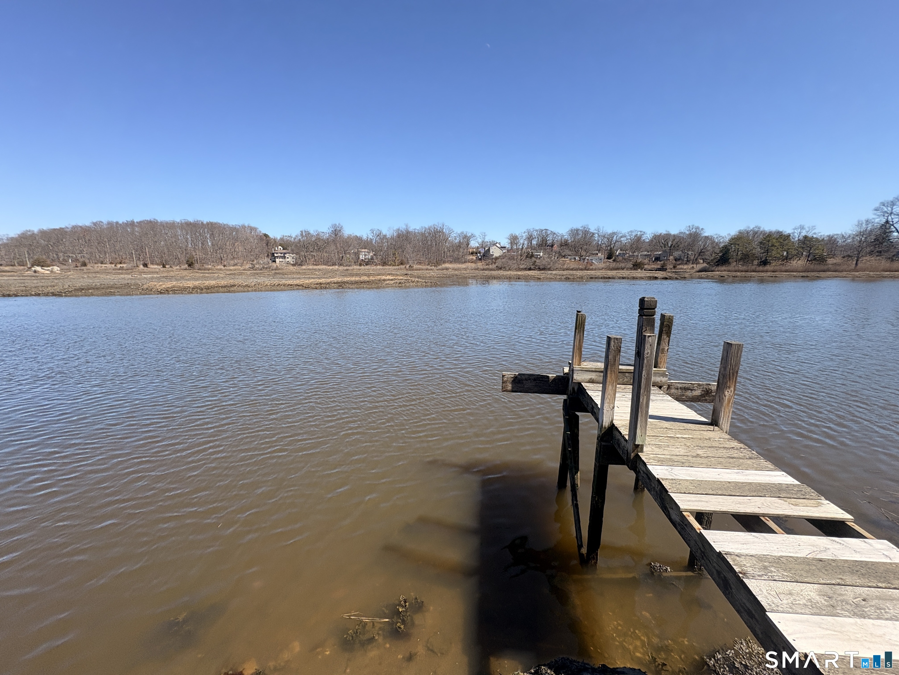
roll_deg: -0.4
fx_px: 364
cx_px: 450
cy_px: 338
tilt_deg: -11.3
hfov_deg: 102.1
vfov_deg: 85.7
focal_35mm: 14
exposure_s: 1/1323
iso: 50
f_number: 2.2
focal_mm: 2.22
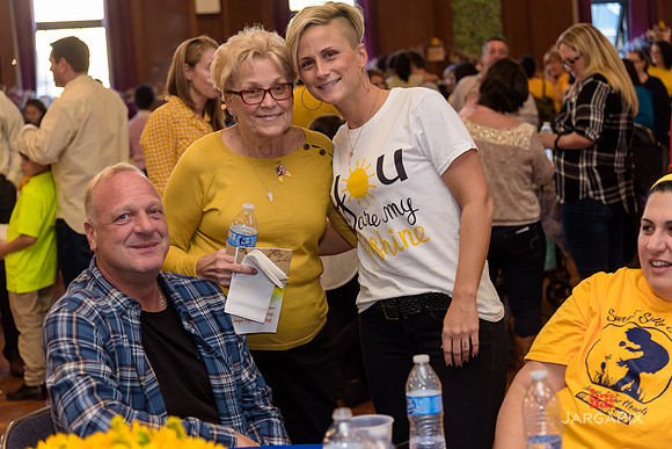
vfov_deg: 19.5
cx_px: 336
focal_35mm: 70
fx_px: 1307
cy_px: 224
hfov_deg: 28.8
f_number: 4
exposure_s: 1/125
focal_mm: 70
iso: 1000
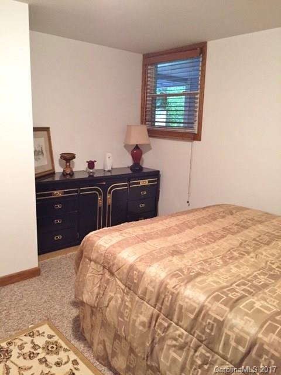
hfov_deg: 48.2
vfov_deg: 61.7
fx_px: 314
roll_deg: -2.2
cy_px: 188
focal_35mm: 29
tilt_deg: -12.6
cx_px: 140
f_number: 2.2
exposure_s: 1/24
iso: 250
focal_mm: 4.15
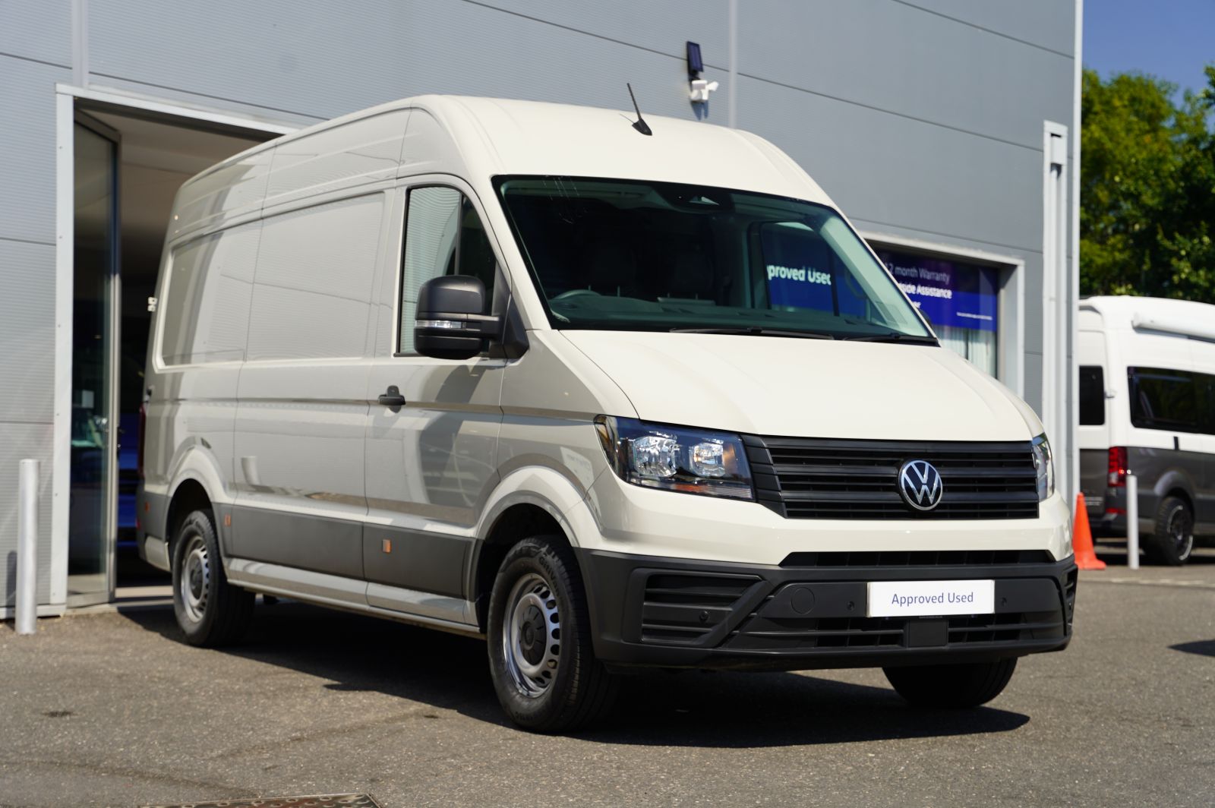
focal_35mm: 58
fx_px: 1966
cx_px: 608
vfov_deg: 23.2
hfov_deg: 34.3
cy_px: 404
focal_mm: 58.3
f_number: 5
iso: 100
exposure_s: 1/320
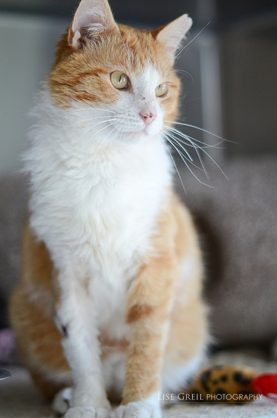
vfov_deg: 27.0
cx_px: 138
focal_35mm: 75
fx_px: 869
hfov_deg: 18.1
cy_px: 209
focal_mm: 50
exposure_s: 1/500
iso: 800
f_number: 1.6
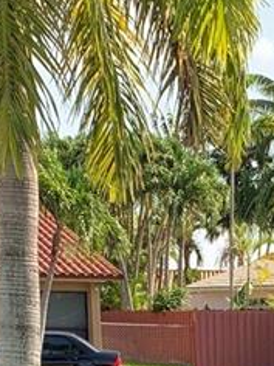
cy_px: 673
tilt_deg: -13.0
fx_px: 1393
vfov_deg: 13.3
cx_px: 365
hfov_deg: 10.9
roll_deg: -0.5
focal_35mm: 132
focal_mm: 4.25
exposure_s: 1/463
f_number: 1.8
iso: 25
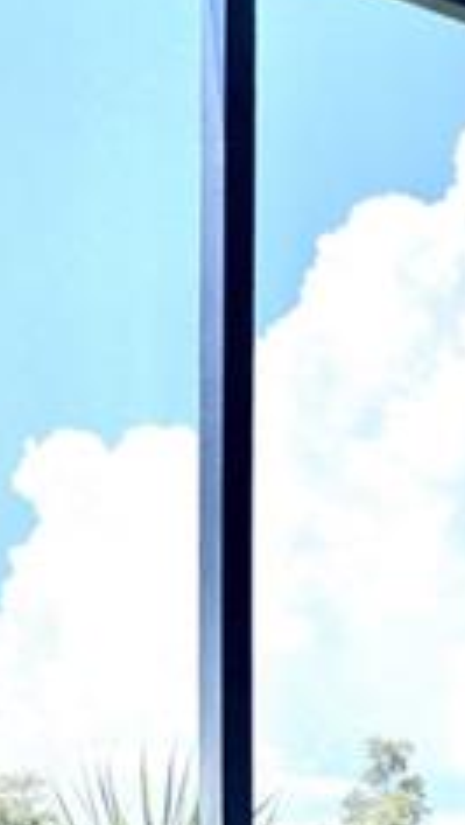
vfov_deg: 22.0
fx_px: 1861
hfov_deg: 13.2
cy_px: 1129
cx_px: 773
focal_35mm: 85
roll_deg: -1.5
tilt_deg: -5.5
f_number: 1.78
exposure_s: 1/2833
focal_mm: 6.76
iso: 80
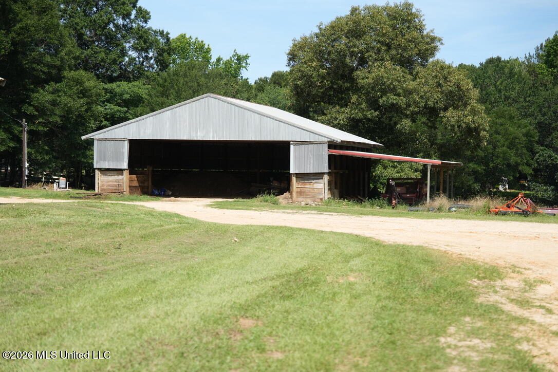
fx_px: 1085
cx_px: 279
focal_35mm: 70
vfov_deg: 19.5
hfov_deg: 28.8
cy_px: 186
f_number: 2.8
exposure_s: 1/8000
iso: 800
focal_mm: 70
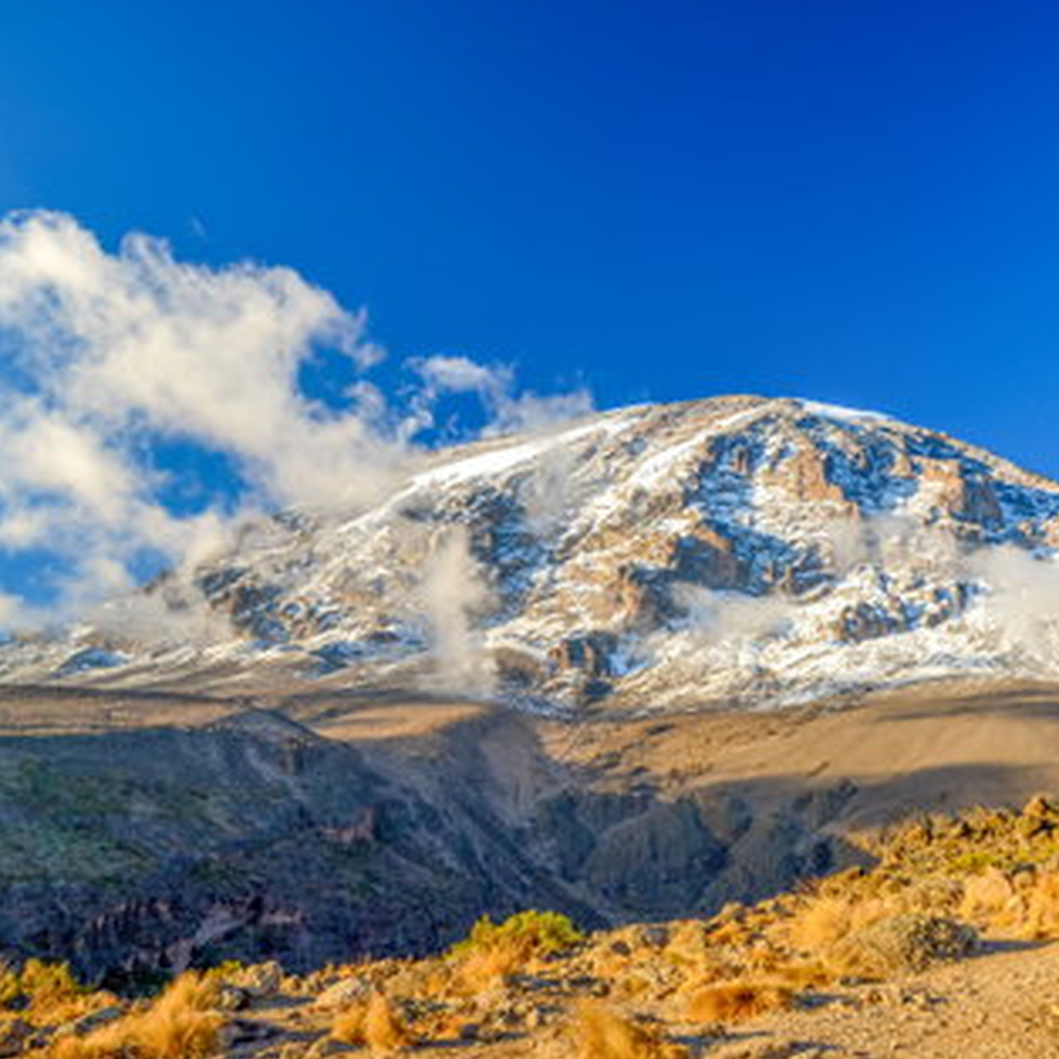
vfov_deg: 47.2
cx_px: 698
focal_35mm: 35
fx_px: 1211
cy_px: 530
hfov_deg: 46.5
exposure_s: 1/80
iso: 400
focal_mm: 18
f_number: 8
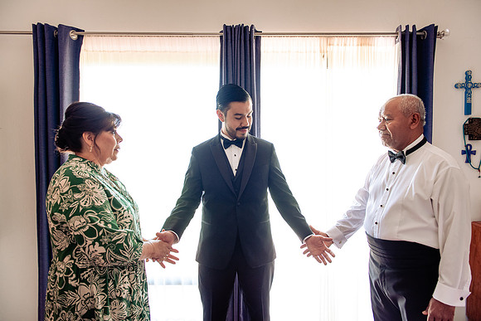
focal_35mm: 24
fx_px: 321
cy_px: 160
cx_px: 240
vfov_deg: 53.1
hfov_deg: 73.7
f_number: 3.5
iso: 800
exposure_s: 1/160
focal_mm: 24
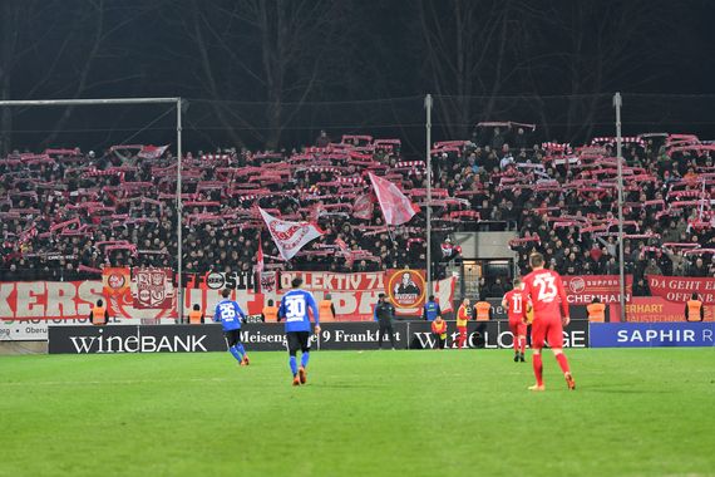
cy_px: 238
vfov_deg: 7.9
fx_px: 3456
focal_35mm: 174
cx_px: 358
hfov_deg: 11.8
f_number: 2.8
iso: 560
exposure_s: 1/200
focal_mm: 116
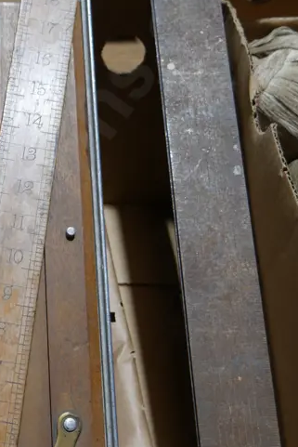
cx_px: -8
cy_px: 262
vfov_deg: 32.3
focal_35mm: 62
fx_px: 769
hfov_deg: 21.1
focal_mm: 14
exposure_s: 1/80
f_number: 3.5
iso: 200
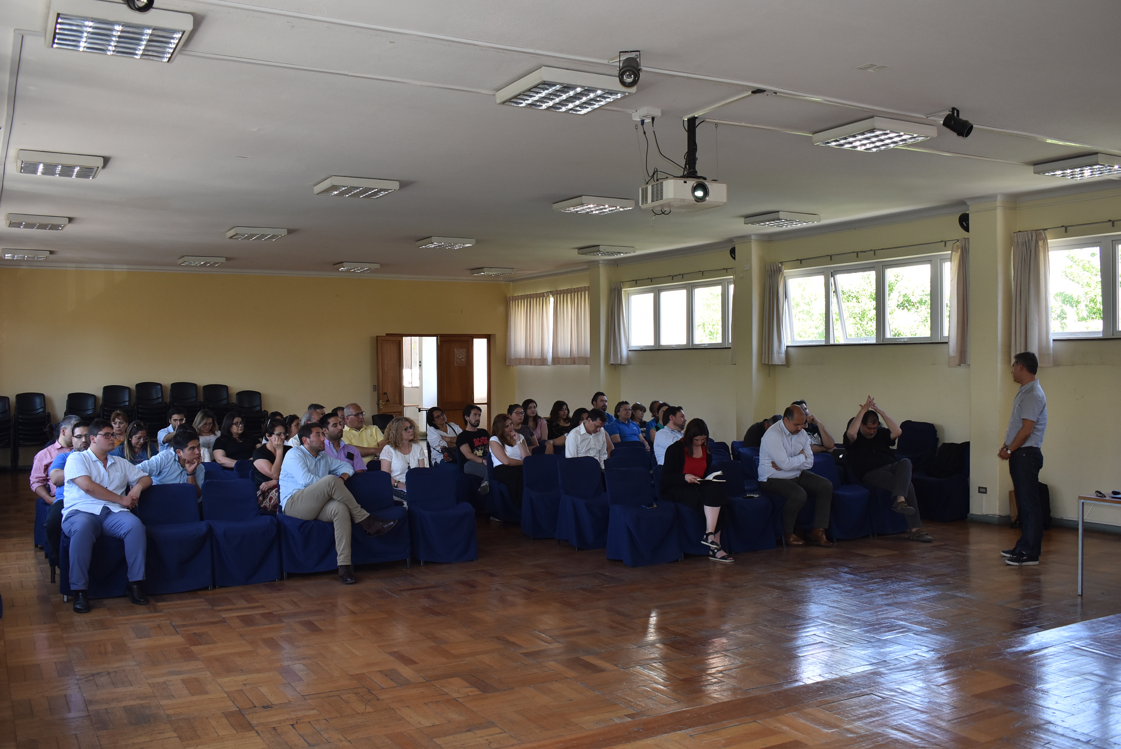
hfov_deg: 57.2
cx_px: 560
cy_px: 374
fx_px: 1028
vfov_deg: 40.0
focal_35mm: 33
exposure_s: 1/125
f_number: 5.6
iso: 450
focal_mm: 22
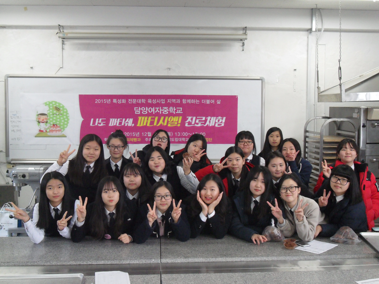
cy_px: 142
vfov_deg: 34.3
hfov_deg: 44.8
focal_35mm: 42
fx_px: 460
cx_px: 190
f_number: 4
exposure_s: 1/45
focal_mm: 7.7
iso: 400
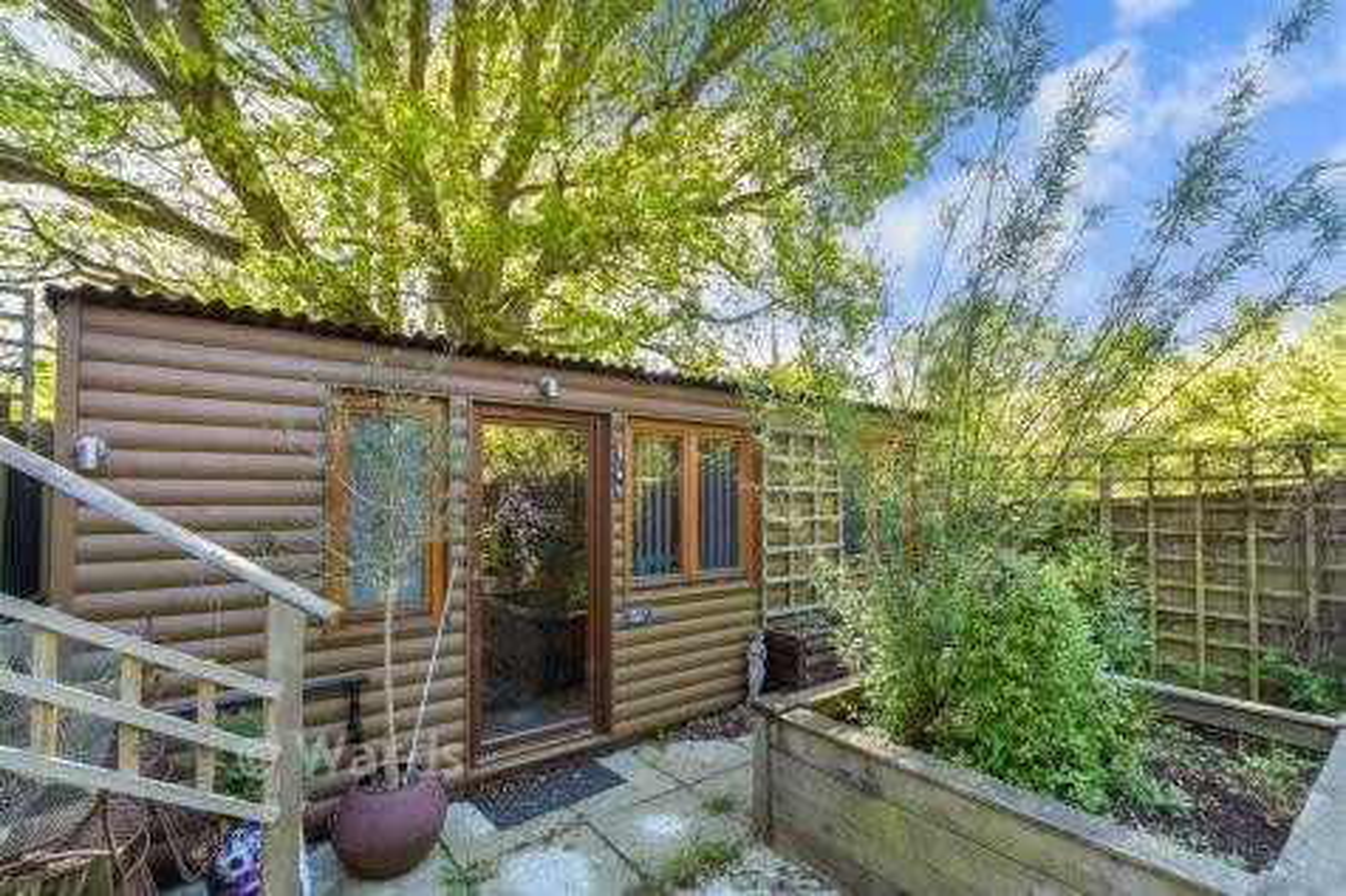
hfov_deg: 100.4
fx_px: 561
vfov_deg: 77.3
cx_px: 673
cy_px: 448
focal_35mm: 15
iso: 160
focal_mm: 10
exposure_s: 1/25
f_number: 8
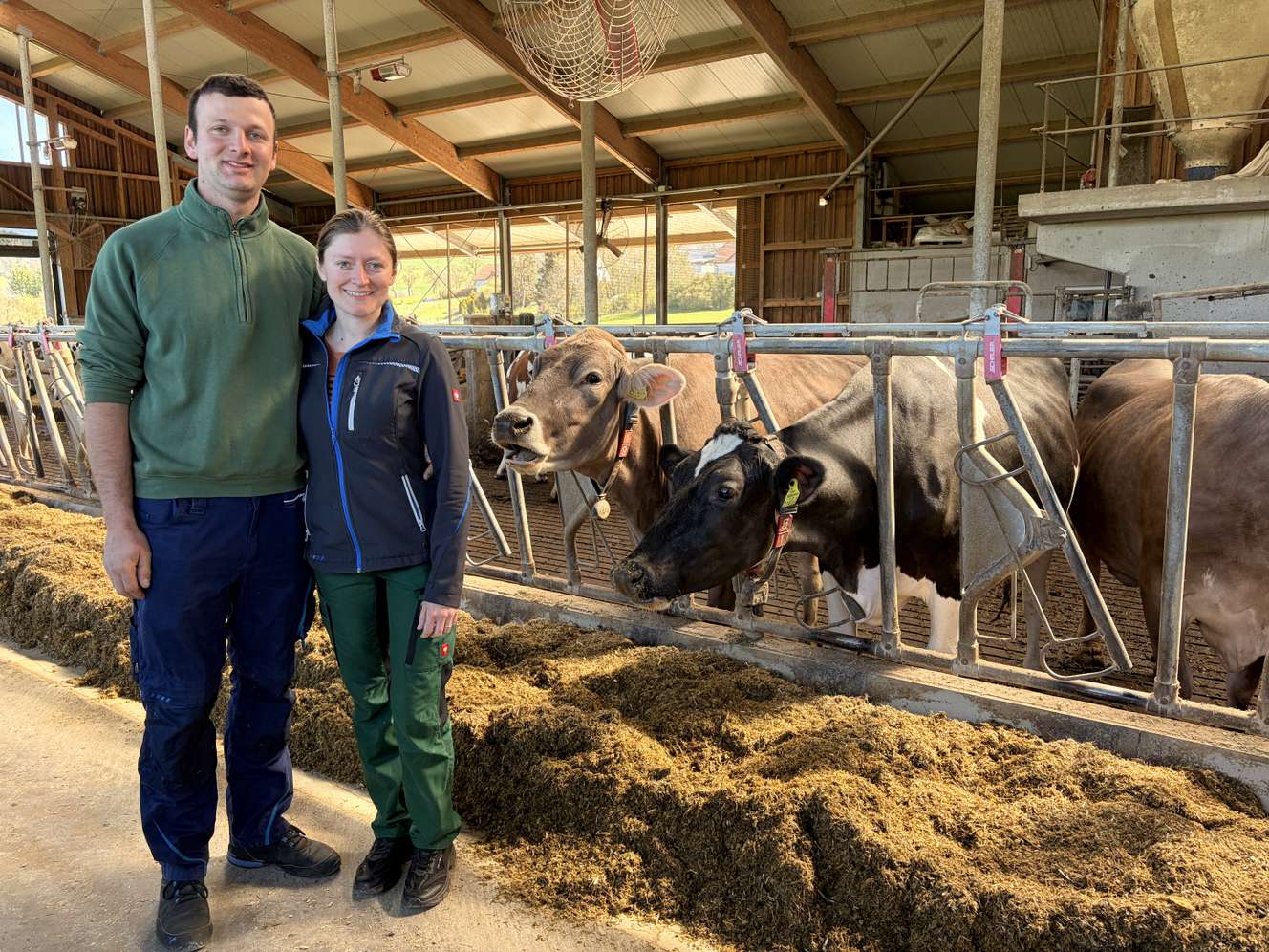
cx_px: 634
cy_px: 476
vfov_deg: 53.1
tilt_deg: -8.5
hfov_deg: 67.3
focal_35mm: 26
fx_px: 953
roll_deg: +1.0
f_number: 1.6
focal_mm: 5.96
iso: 50
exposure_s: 1/122
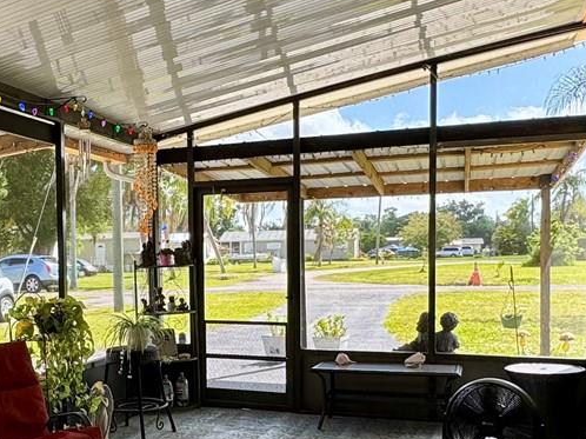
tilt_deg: -3.7
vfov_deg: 31.9
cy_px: 294
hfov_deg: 40.2
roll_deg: +1.0
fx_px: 761
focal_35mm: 45
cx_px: 107
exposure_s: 1/328
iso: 40
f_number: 2.2
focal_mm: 2.22
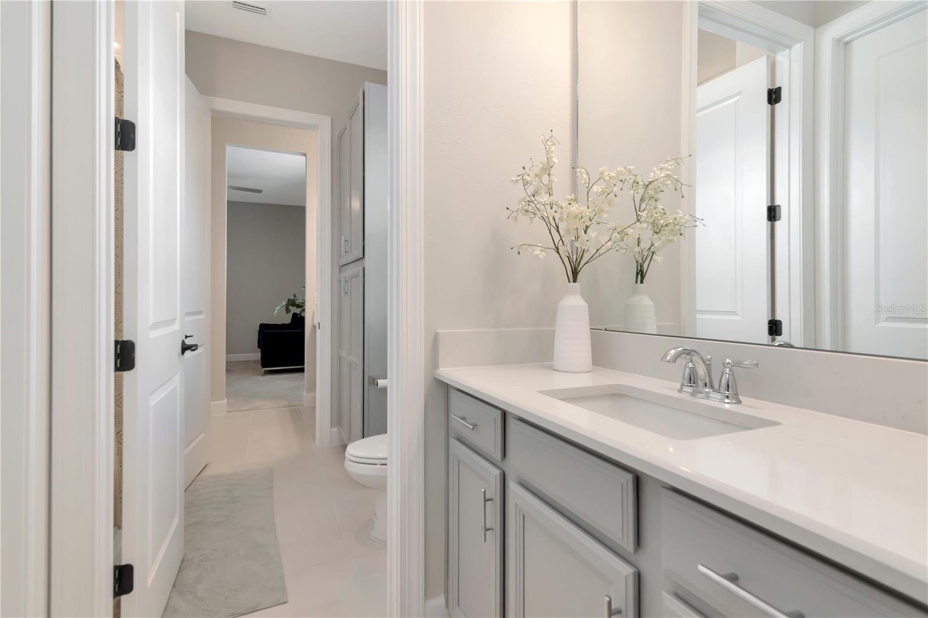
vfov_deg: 72.0
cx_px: 464
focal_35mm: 16
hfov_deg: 95.0
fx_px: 425
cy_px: 309
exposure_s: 1/100
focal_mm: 11
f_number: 6.3
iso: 800
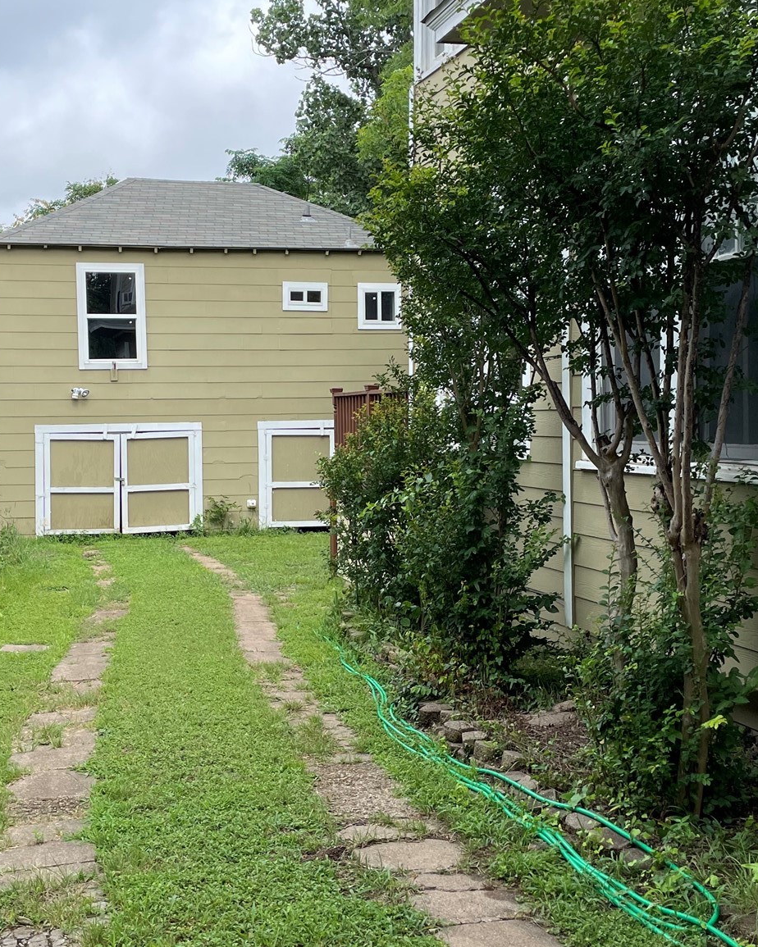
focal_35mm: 45
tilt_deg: -1.6
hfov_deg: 33.4
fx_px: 1262
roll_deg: +1.0
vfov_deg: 41.1
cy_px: 443
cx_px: 342
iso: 50
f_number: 1.6
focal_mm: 4.2
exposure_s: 1/2618
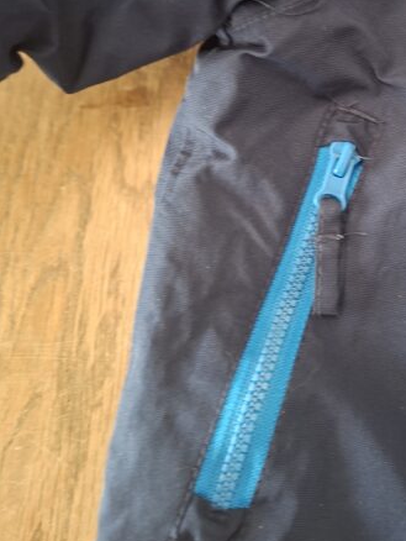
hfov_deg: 33.3
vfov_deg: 43.7
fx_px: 656
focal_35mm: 42
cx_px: 329
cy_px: 153
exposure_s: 1/33
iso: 320
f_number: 1.8
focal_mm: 5.54
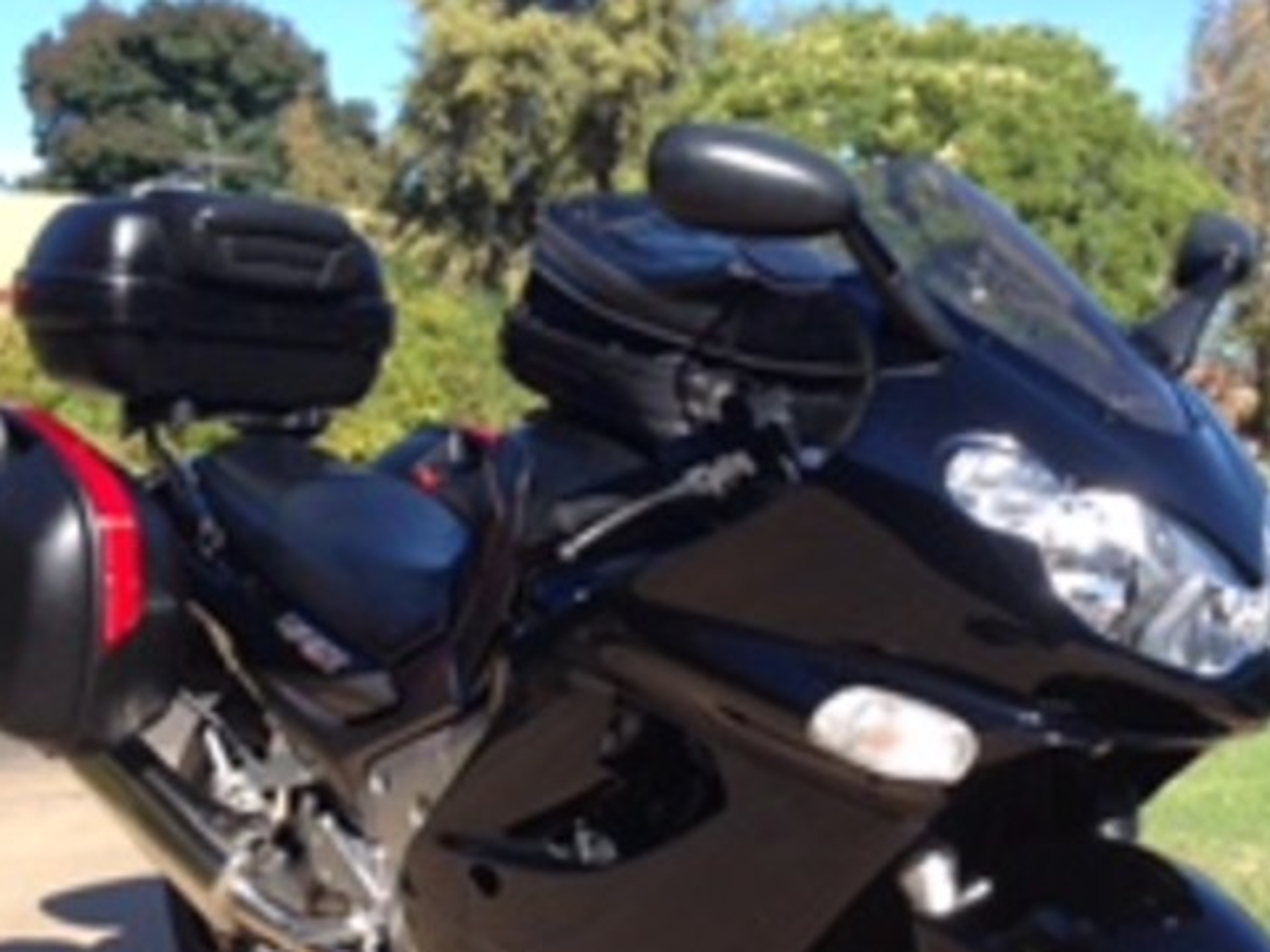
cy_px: 706
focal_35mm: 55
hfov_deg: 34.9
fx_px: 2018
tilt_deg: -9.4
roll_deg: +1.7
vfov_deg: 26.2
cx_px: 648
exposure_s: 1/695
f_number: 2.4
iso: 50
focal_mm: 4.12
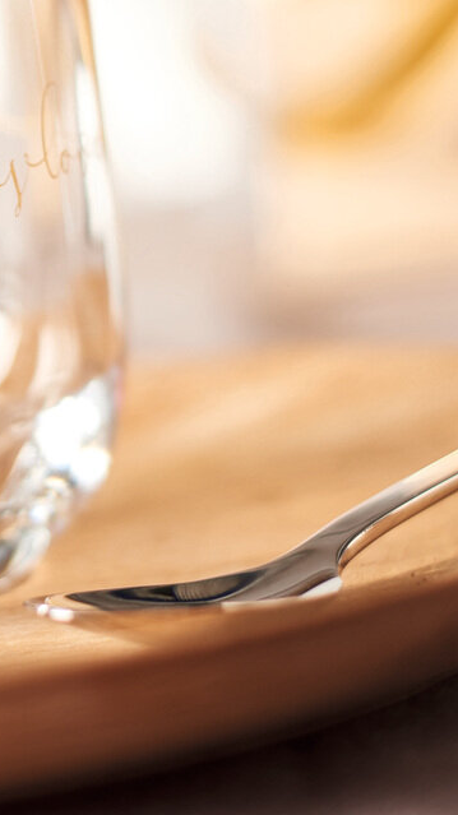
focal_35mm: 123
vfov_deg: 17.4
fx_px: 2658
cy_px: 239
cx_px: -124
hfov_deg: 9.7
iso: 200
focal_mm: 50
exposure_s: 1/125
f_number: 2.8
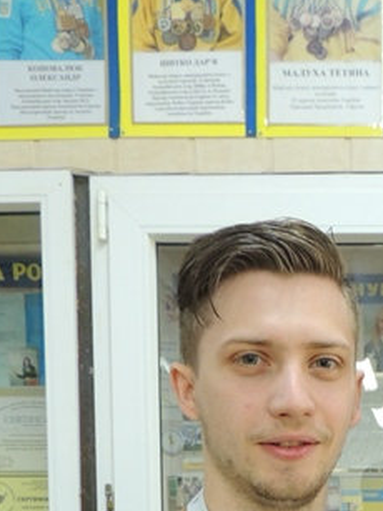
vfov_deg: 23.8
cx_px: 441
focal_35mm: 73
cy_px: 646
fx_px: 1078
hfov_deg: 19.2
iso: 450
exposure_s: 1/8
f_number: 3.1
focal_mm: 4.9
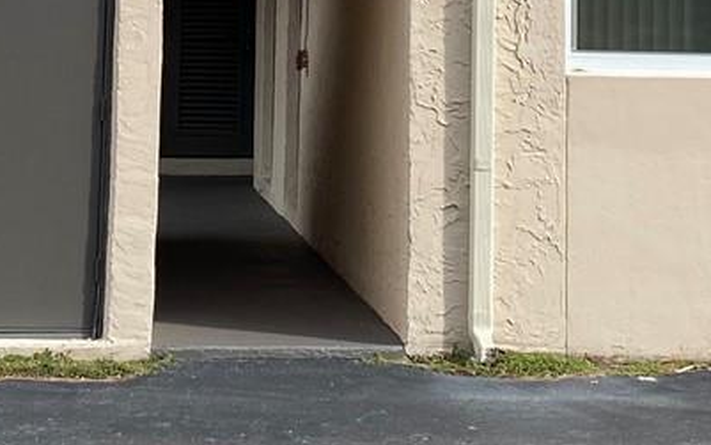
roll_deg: -1.4
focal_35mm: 110
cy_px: -177
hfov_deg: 18.9
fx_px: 2132
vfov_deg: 11.5
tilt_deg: +4.6
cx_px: 261
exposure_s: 1/2513
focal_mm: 4.25
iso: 32
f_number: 1.8
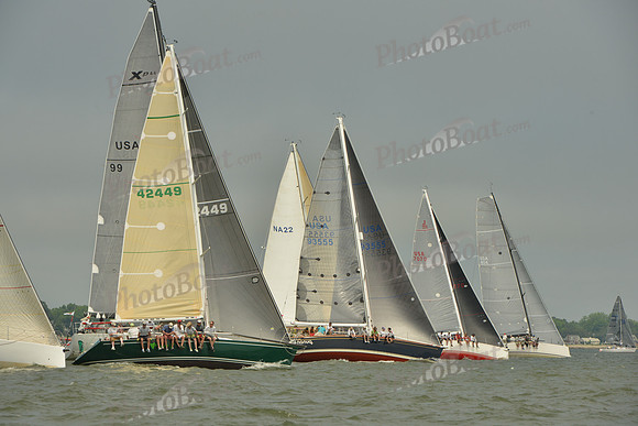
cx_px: 319
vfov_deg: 7.9
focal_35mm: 175
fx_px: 3102
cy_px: 213
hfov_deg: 11.7
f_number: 11
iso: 400
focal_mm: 175
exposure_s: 1/1250
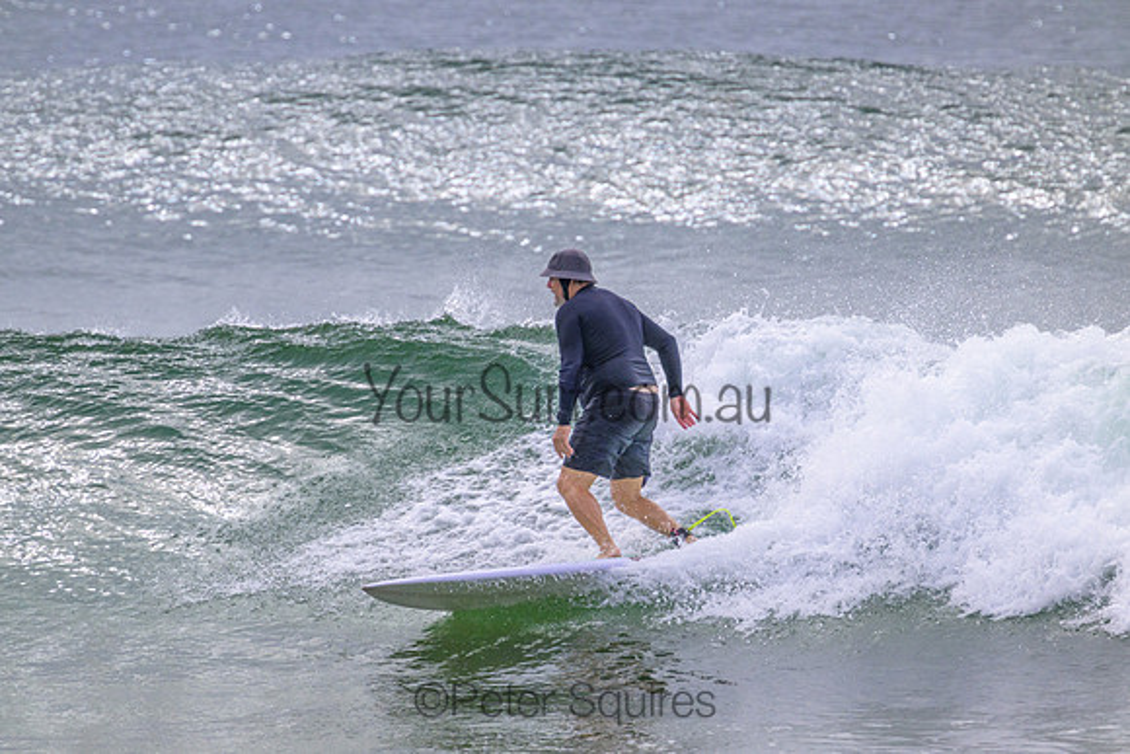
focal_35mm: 800
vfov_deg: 1.7
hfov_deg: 2.6
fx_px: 25116
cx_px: 565
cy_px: 377
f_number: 11
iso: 1250
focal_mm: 800
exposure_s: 1/2000
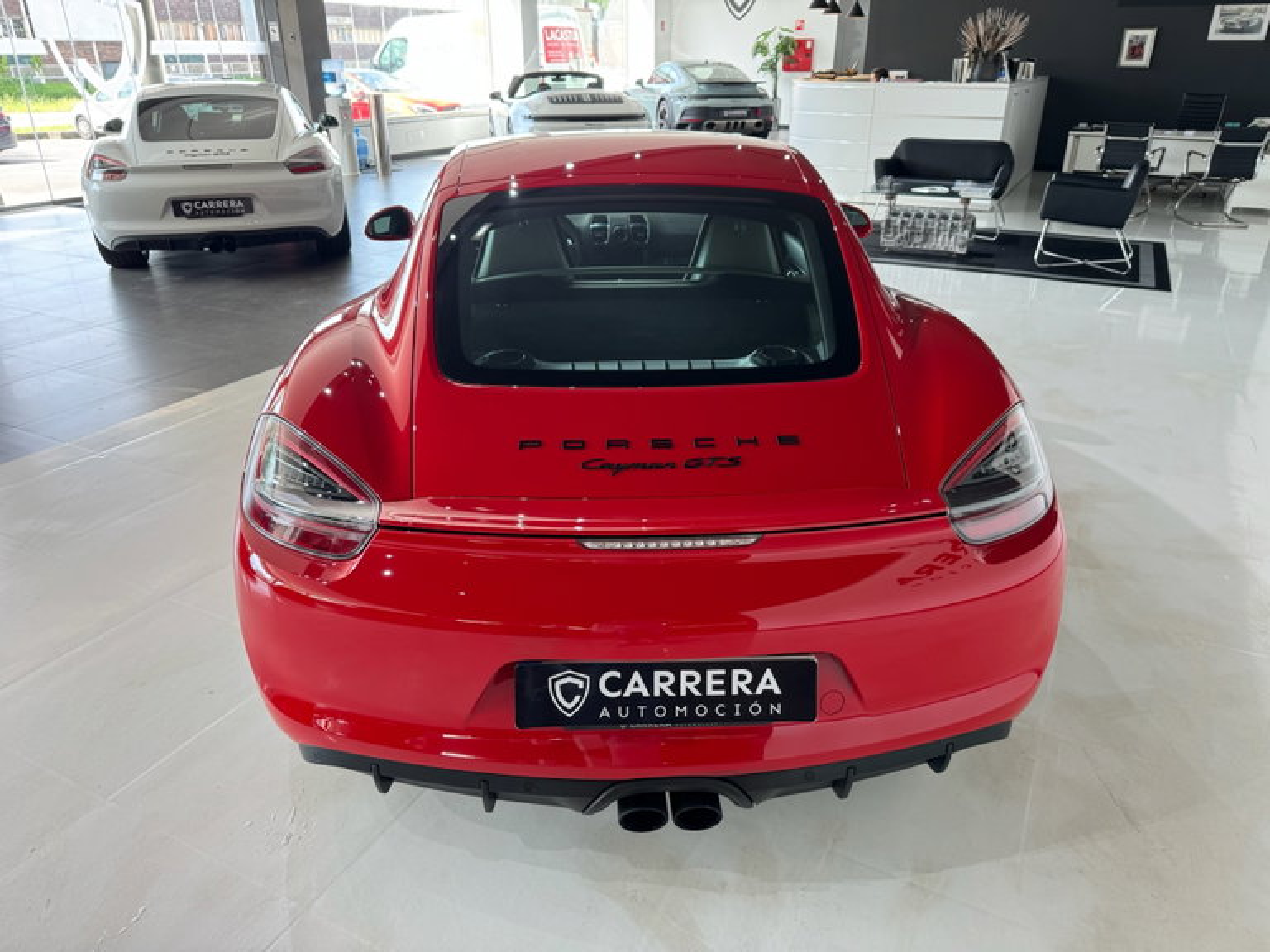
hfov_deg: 71.6
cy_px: 476
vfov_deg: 56.8
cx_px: 635
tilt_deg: -24.7
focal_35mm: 24
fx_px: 881
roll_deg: +0.0
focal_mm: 6.76
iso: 100
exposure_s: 1/121
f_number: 1.78
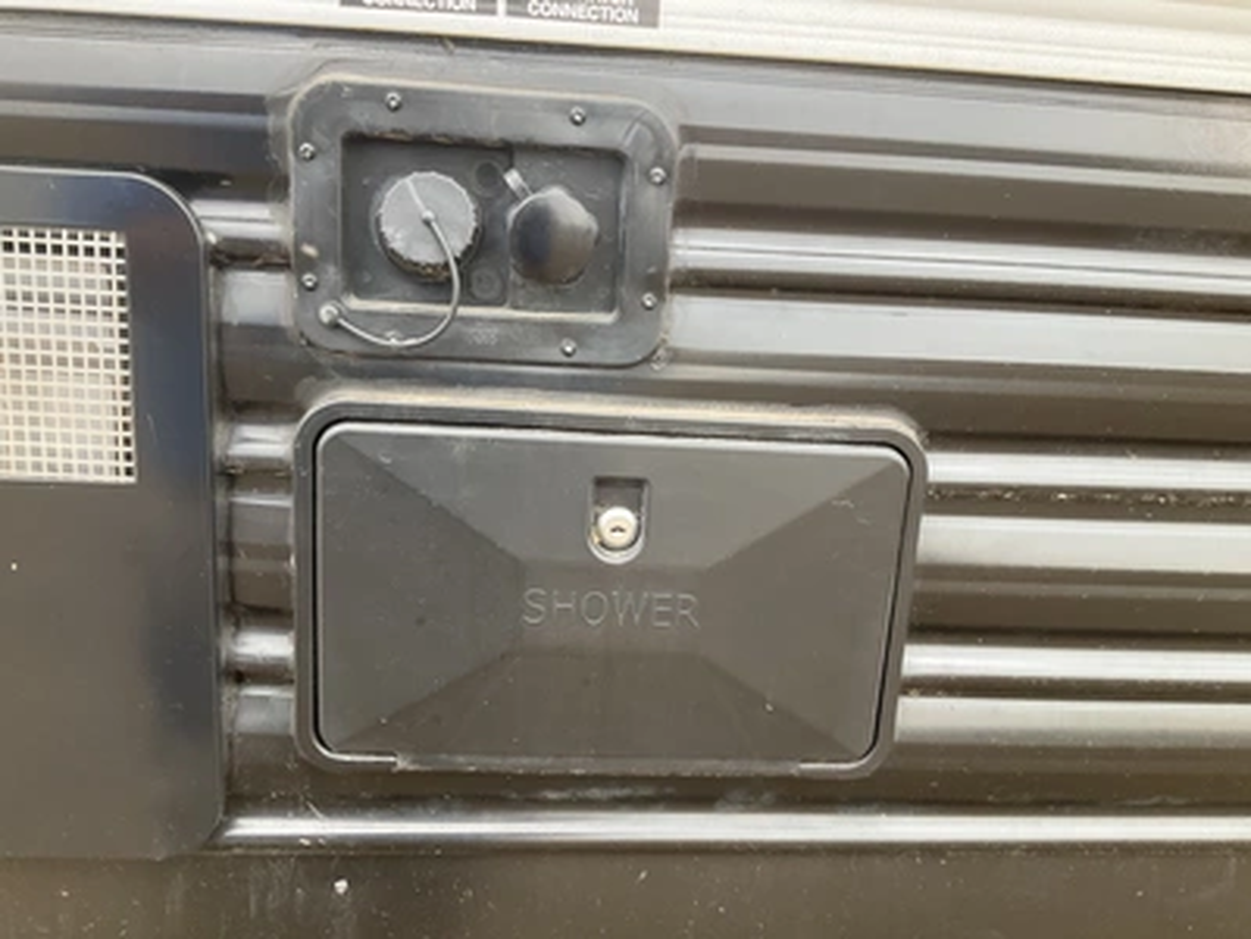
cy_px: 470
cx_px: 626
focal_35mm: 29
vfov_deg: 48.2
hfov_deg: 61.7
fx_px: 1048
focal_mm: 3
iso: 64
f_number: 1.8
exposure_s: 1/66
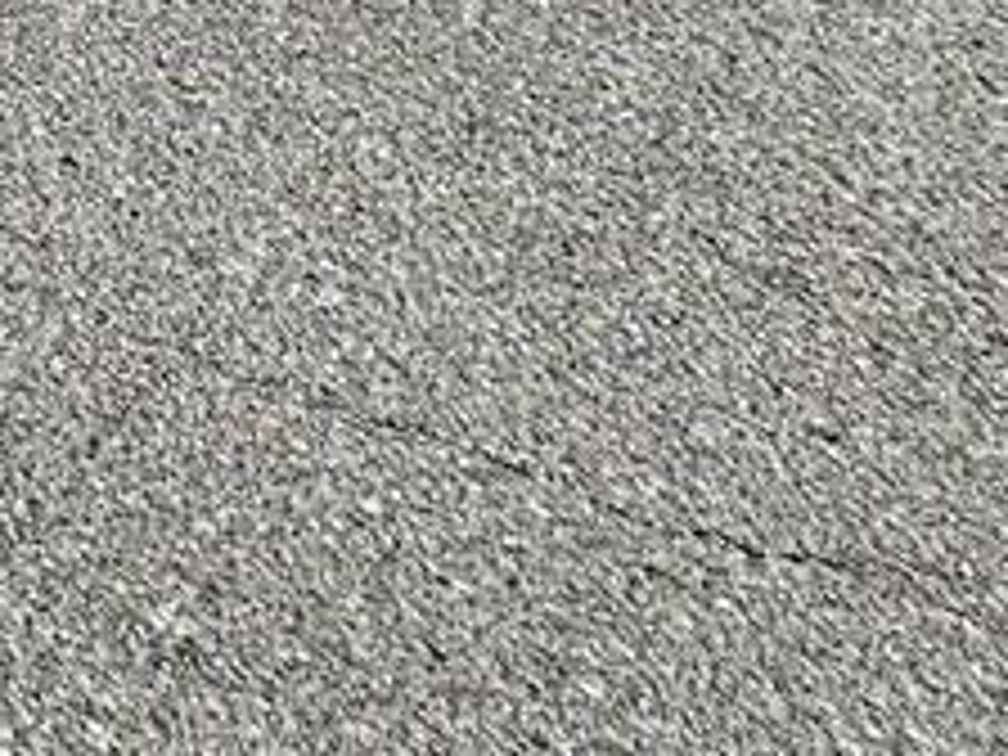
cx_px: -1220
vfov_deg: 10.6
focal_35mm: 93
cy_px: -1570
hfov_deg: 15.2
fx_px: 2708
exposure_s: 1/5523
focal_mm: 2.2
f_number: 2.2
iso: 50
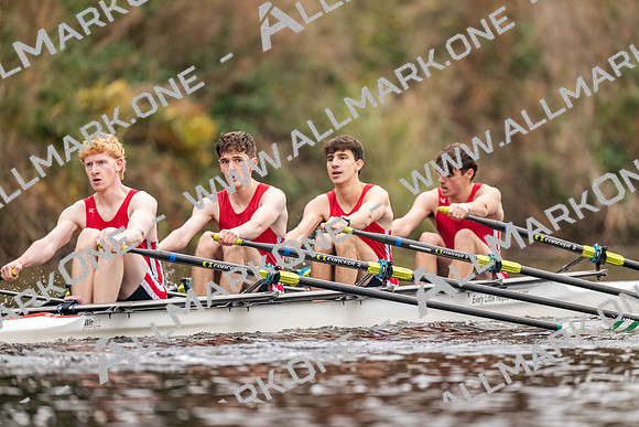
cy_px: 214
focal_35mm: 600
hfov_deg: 3.4
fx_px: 10652
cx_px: 320
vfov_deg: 2.3
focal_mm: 600
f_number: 4
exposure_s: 1/2500
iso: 4000
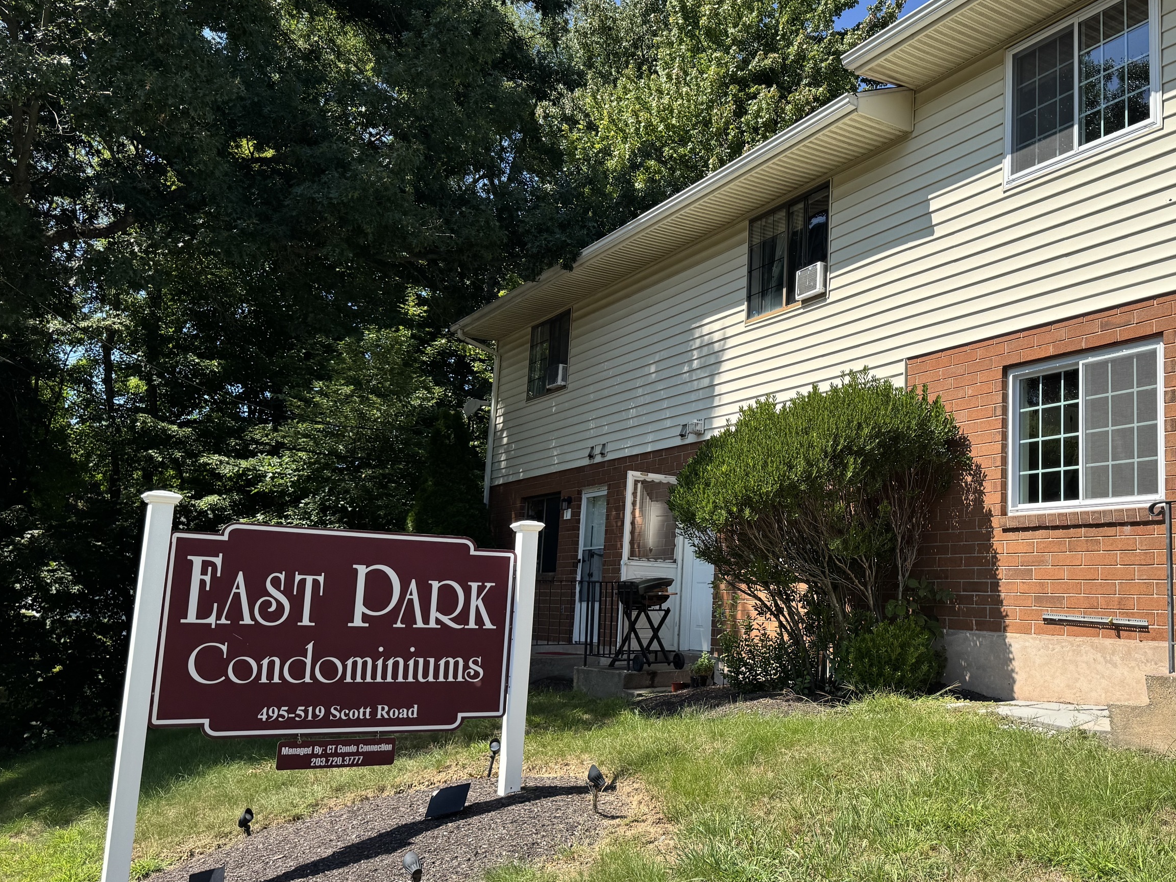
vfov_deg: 44.2
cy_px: 454
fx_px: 1087
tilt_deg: +6.9
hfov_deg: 55.7
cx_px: 780
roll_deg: -2.4
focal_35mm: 32
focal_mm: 6.76
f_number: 1.78
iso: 80
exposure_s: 1/2959
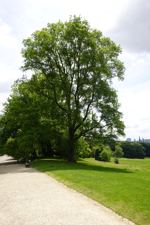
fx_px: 181
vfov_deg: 63.7
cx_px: 75
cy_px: 112
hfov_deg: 44.9
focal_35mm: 29
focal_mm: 10.83
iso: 100
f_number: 4
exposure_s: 1/640
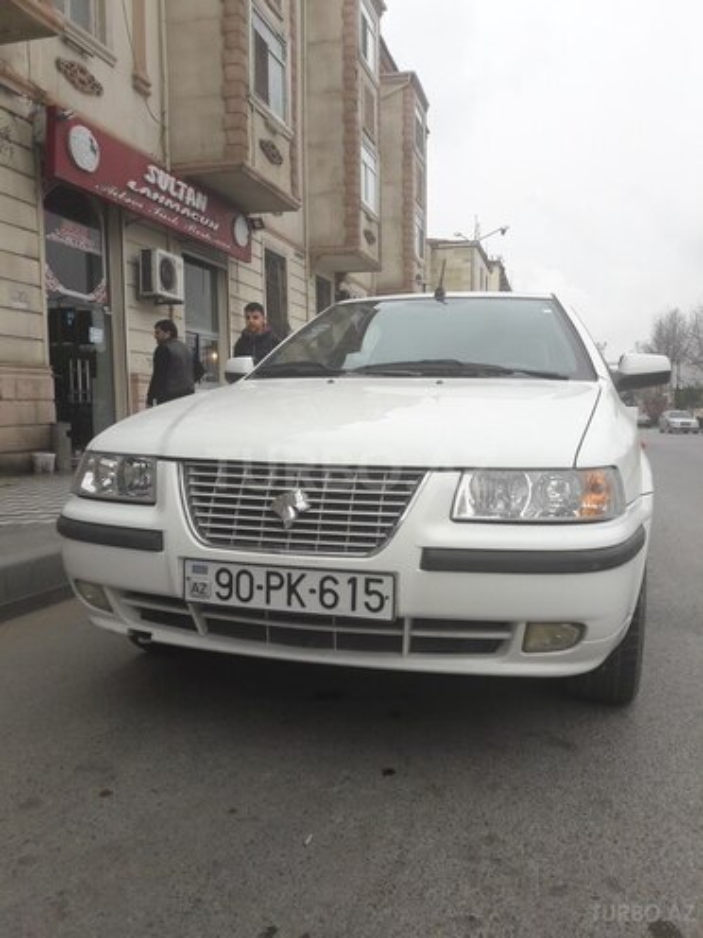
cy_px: 469
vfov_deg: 63.4
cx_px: 352
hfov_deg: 49.7
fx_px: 758
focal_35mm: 28
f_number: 1.9
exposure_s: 1/979
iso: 40
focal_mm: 3.7
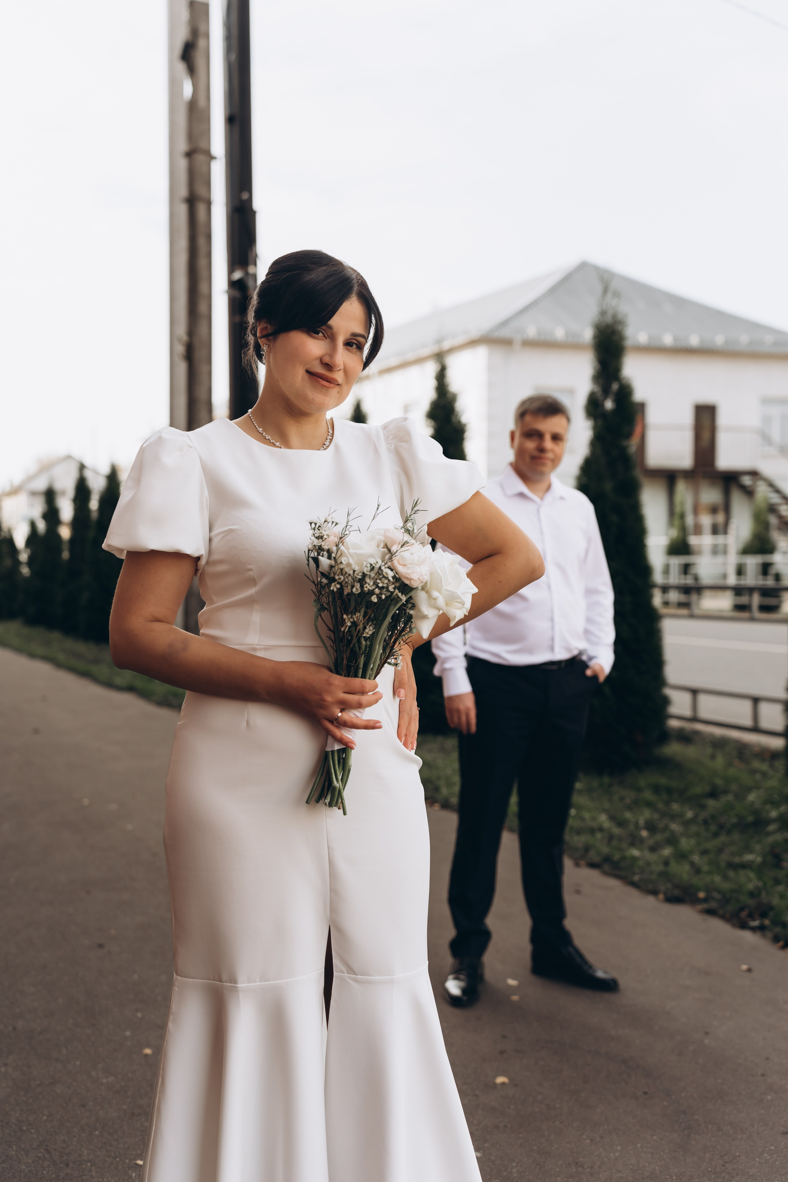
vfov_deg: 47.4
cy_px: 591
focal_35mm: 41
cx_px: 394
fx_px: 1346
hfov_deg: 32.6
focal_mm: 41
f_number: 2.8
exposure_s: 1/250
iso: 100
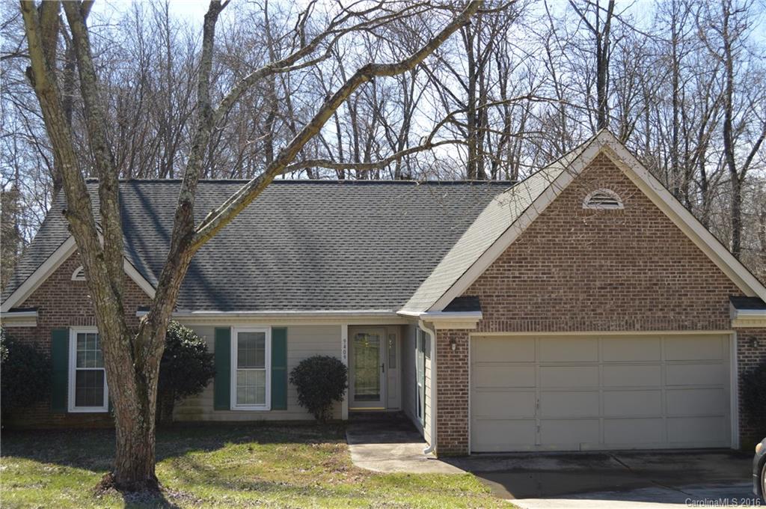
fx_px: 829
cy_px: 254
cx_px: 383
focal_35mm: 39
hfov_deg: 49.6
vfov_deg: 34.1
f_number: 6.3
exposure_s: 1/160
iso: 100
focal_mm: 26
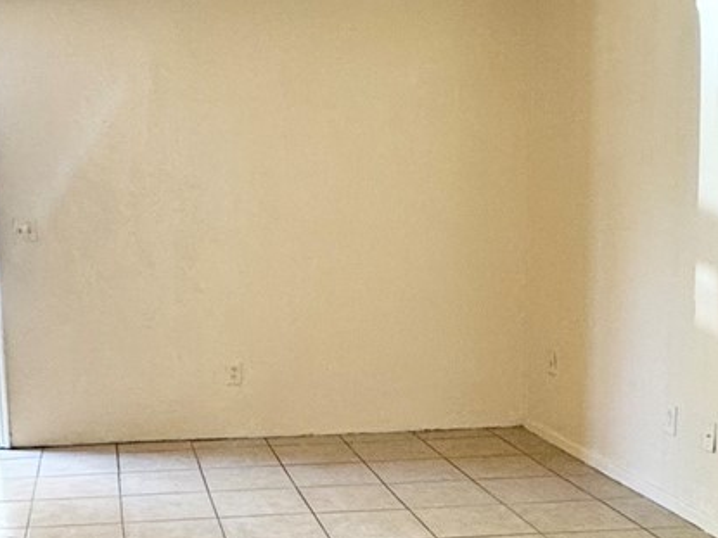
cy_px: 398
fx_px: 1120
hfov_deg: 34.2
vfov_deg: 26.7
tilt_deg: -11.4
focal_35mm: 54
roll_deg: +2.1
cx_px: 114
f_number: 2.2
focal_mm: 2.22
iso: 200
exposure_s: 1/120
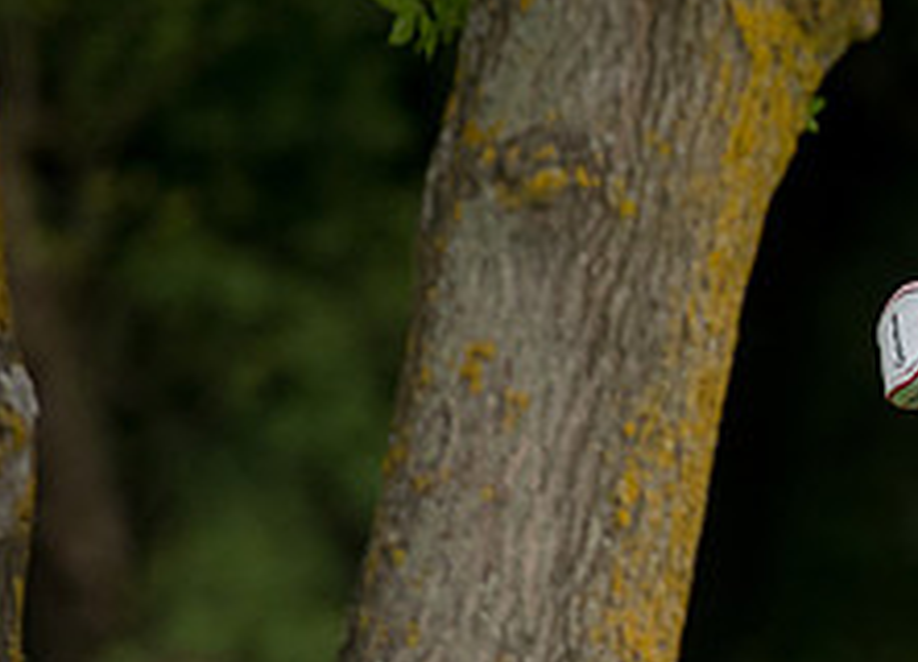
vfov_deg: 1.5
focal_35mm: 972
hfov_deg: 2.1
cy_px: 523
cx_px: 1159
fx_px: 25419
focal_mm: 300
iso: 800
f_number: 4
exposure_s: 1/3200
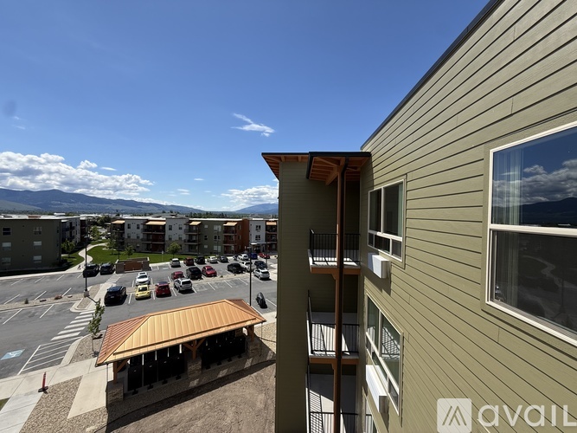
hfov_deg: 102.1
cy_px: 216
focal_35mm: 14
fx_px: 233
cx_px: 288
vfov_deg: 85.7
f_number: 2.2
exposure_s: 1/2611
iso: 50
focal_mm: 2.22
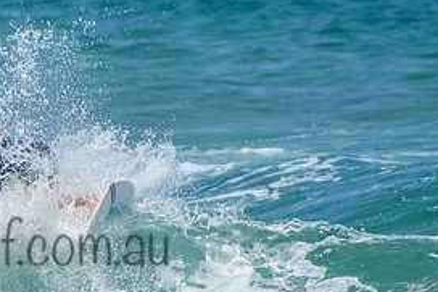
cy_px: 228
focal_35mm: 1279
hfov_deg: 1.6
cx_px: -2
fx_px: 15551
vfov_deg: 1.1
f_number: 5.6
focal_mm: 400
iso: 250
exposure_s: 1/2000
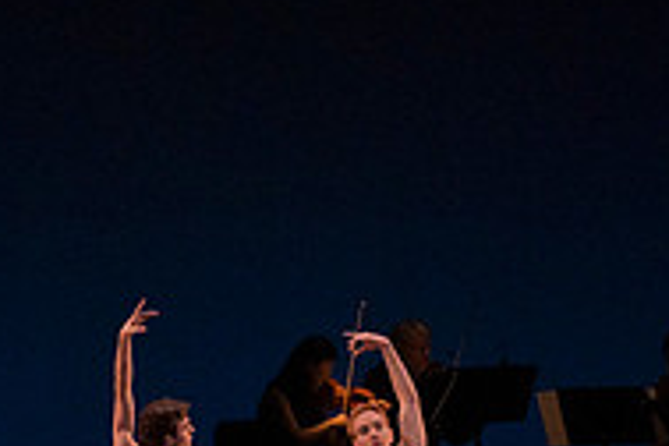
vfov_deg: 2.8
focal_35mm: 497
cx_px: 71
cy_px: 437
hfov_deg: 4.1
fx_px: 9235
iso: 8000
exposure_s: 1/400
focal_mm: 162
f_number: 7.1
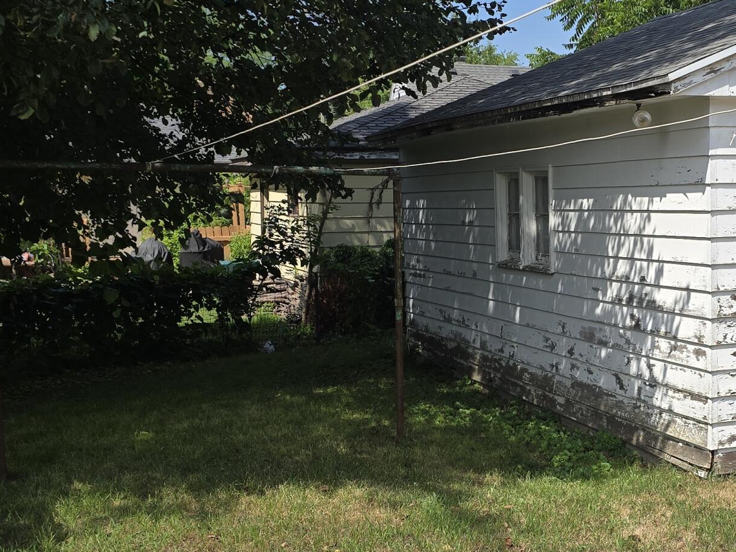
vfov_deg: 25.6
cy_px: 350
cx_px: 667
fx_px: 1212
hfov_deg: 32.1
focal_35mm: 57
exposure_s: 1/861
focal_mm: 6.3
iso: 12
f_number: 1.7
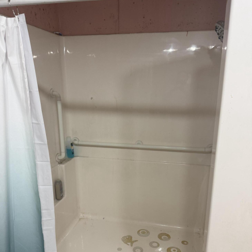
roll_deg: -0.8
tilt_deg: -15.8
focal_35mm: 29
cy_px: 148
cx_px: 124
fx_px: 239
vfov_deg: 55.3
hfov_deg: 55.6
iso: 160
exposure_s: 1/120
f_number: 1.78
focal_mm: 6.76
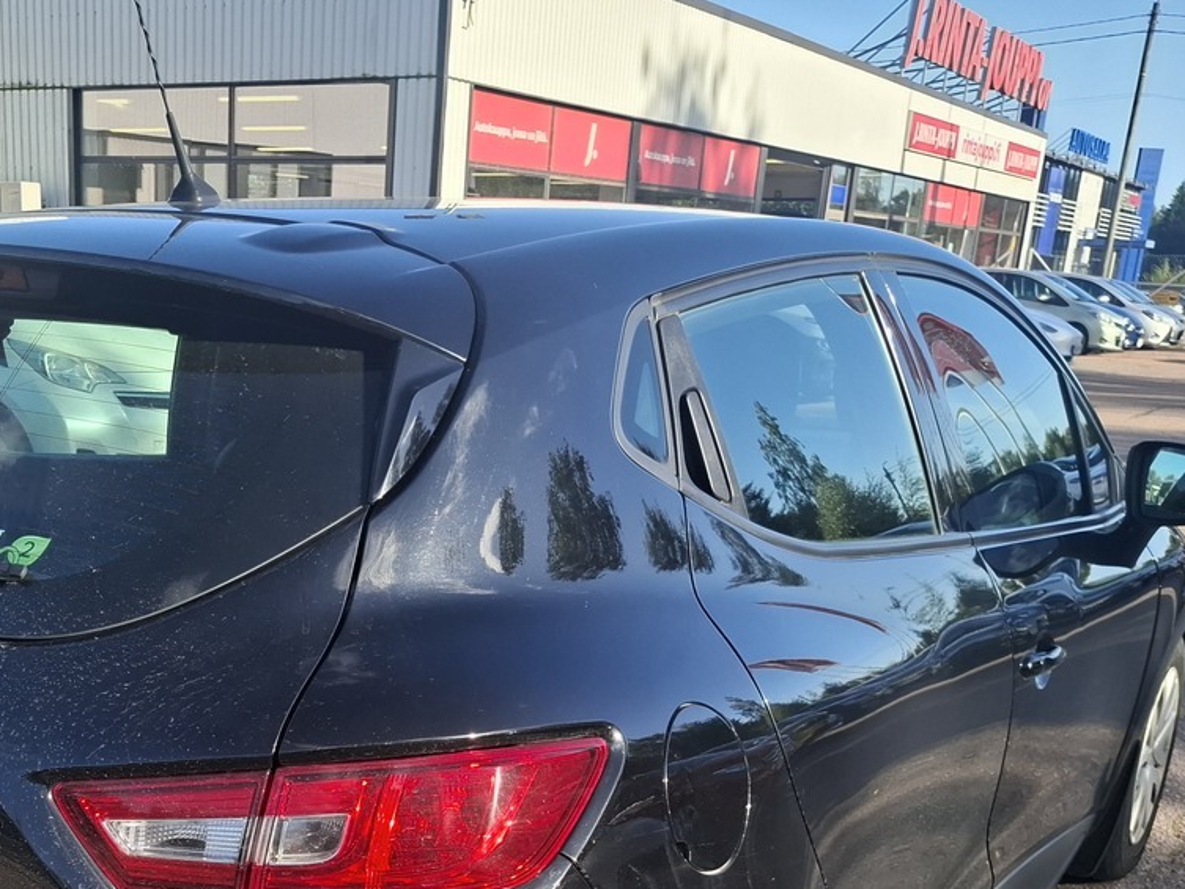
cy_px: 848
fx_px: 1506
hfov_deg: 41.7
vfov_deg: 30.9
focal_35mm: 44
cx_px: 296
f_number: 1.8
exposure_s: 1/878
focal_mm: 5.54
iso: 50
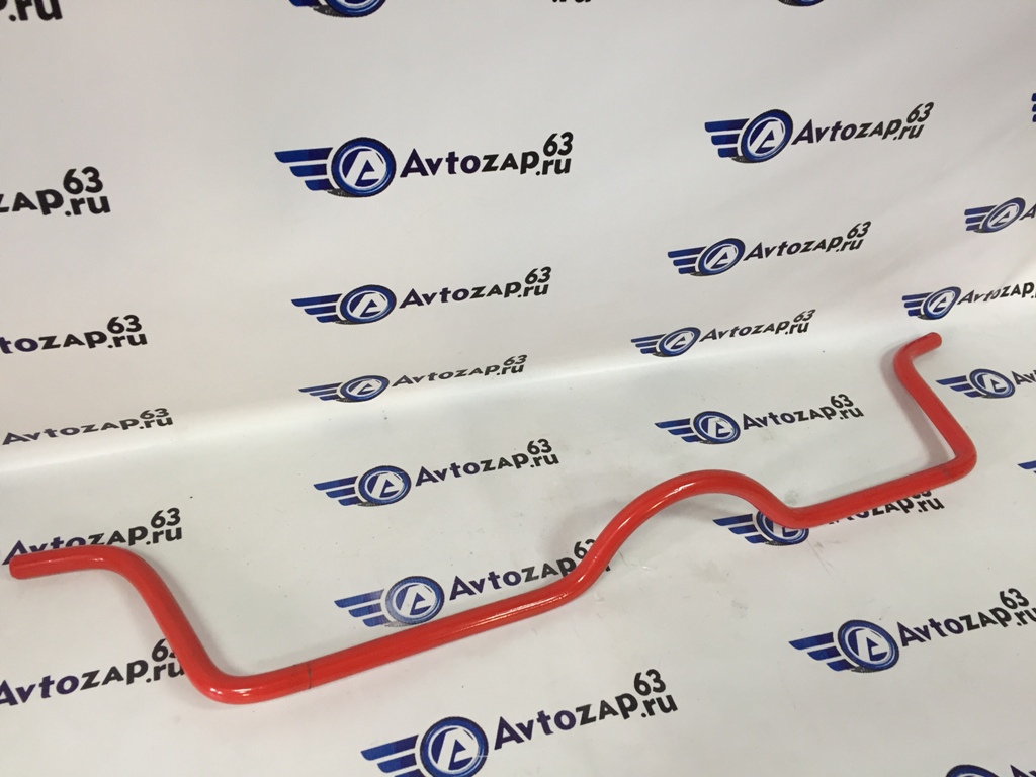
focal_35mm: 29
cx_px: 518
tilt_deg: -41.8
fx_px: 868
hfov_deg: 61.7
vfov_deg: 48.2
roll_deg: -6.2
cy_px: 388
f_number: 2.2
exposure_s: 1/33
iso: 100
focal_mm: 4.15
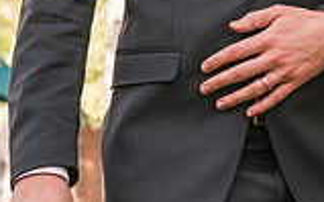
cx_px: 306
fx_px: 2664
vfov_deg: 4.3
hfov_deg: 6.9
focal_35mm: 302
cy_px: -125
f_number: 4
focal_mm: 54.1
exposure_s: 1/500
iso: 400
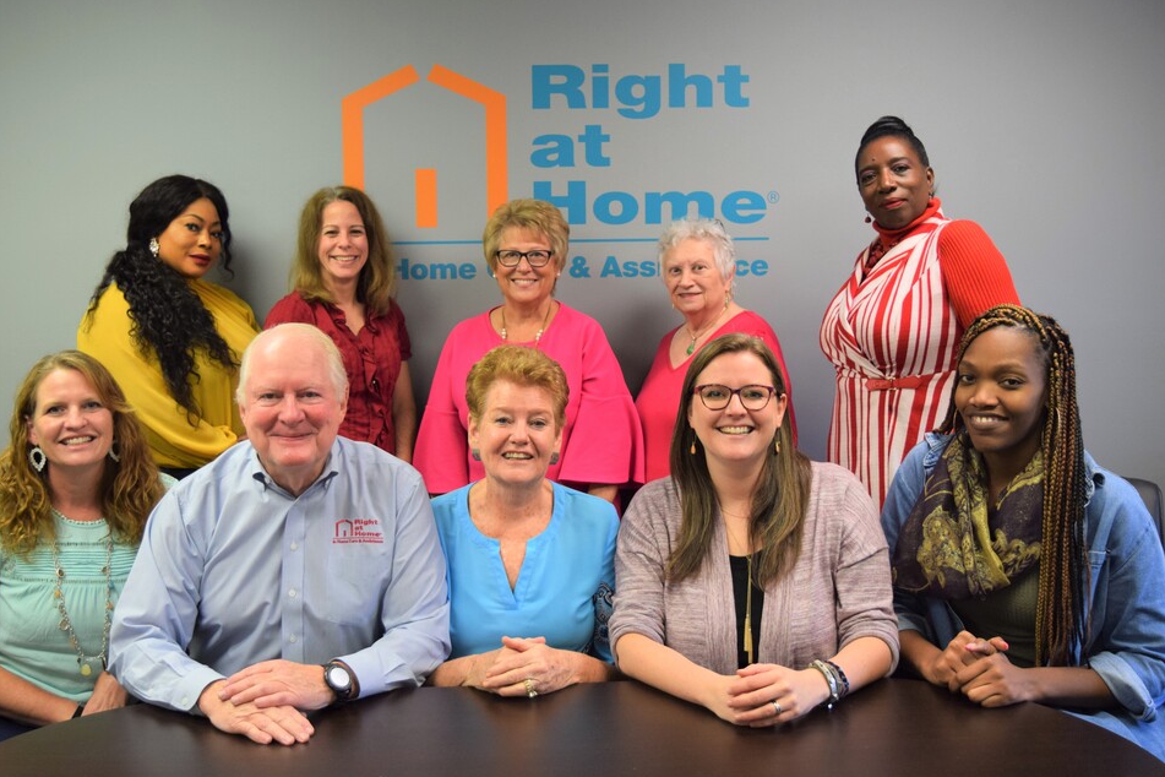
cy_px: 365
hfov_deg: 46.4
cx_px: 545
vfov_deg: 31.9
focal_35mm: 42
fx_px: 1359
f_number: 4
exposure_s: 1/60
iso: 640
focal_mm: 26
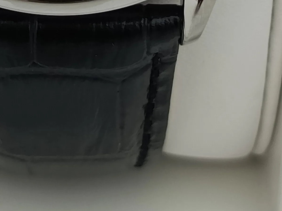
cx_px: 40
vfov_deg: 8.8
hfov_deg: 12.2
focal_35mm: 161
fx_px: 1311
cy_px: -181
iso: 282
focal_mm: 5.24
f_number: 1.7
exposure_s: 1/100
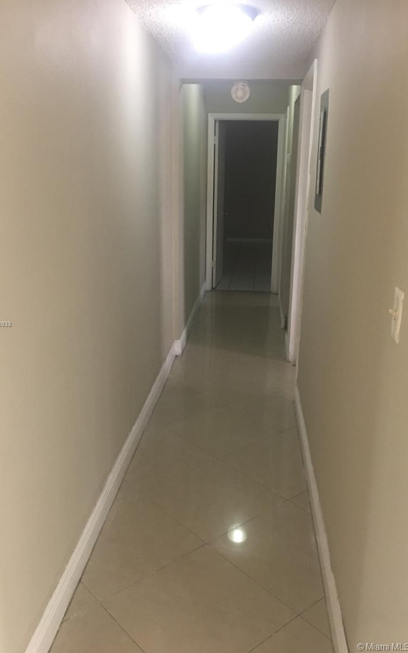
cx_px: 209
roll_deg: -0.9
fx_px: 551
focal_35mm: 31
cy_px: 324
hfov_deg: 40.6
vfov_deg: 61.2
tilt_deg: -15.4
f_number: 2.2
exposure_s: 1/17
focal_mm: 4.15
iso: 100
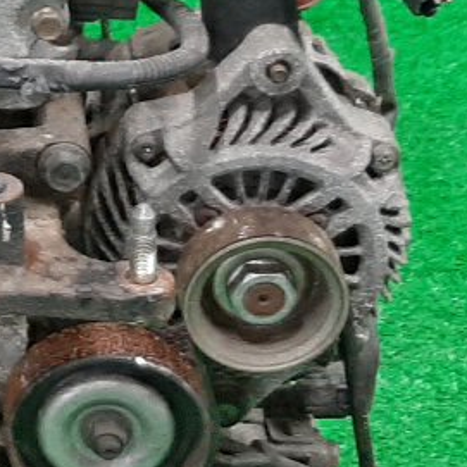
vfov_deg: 14.2
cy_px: 83
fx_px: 1862
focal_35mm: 122
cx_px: -240
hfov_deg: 13.4
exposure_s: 1/50
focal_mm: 3.93
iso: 192
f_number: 1.7
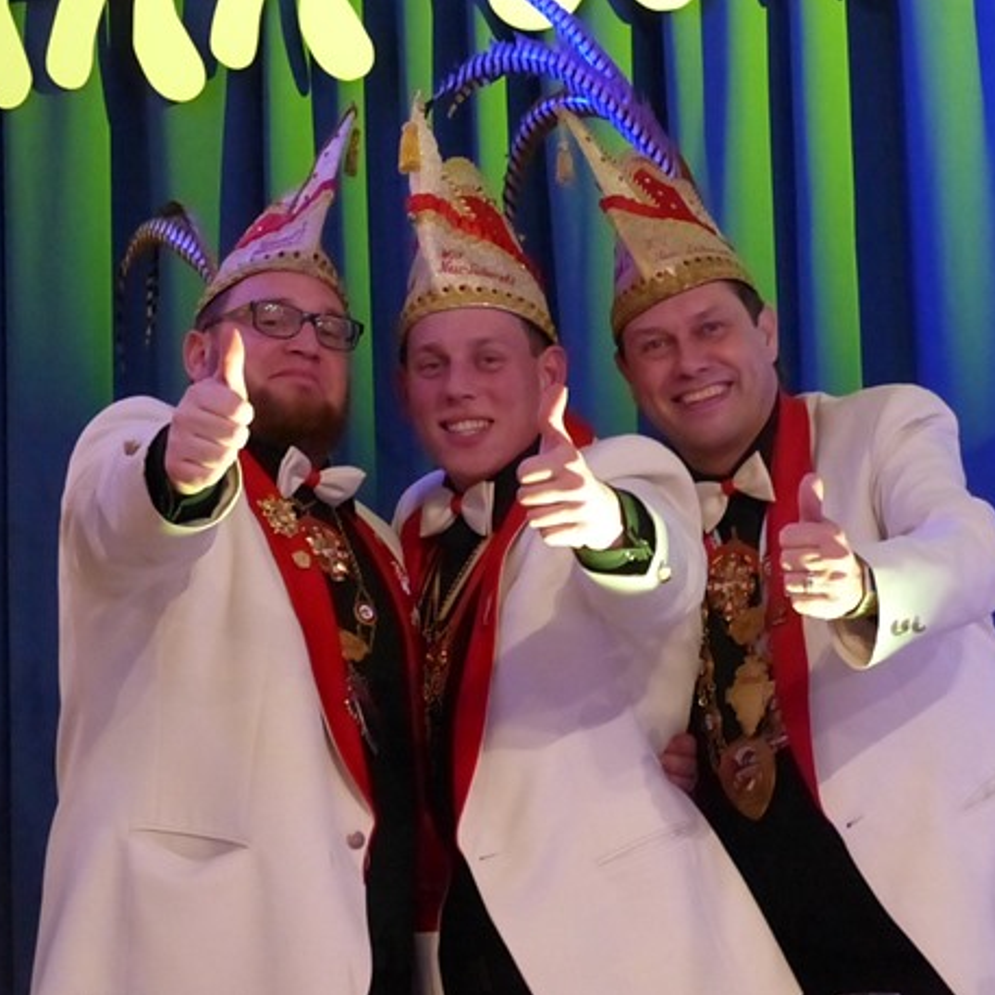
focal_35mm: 152
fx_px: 4943
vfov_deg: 11.5
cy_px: 500
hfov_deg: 11.5
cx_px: 536
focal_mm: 23.1
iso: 1600
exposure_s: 1/100
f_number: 3.5
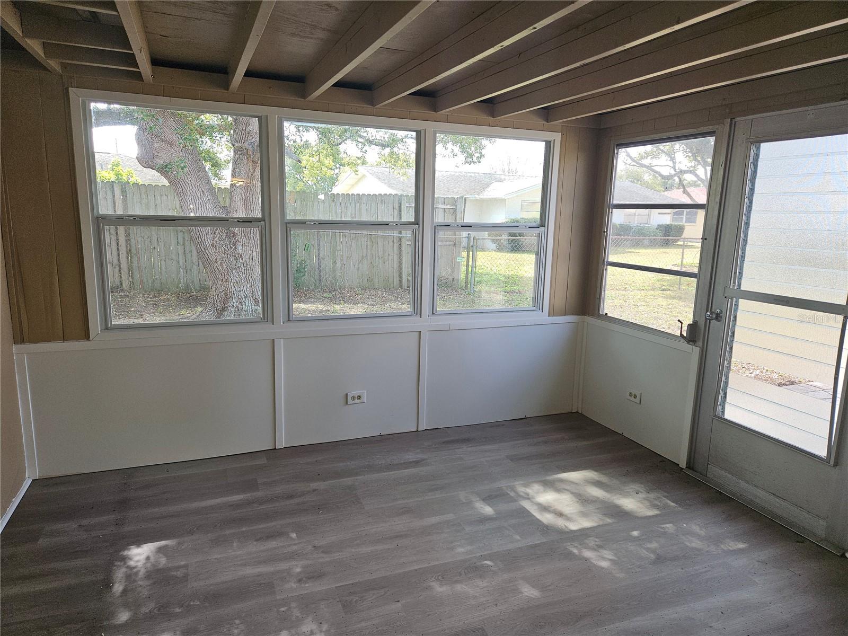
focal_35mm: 23
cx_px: 424
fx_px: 563
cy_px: 318
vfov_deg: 58.9
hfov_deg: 73.9
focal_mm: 5.4
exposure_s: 1/120
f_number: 1.8
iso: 32
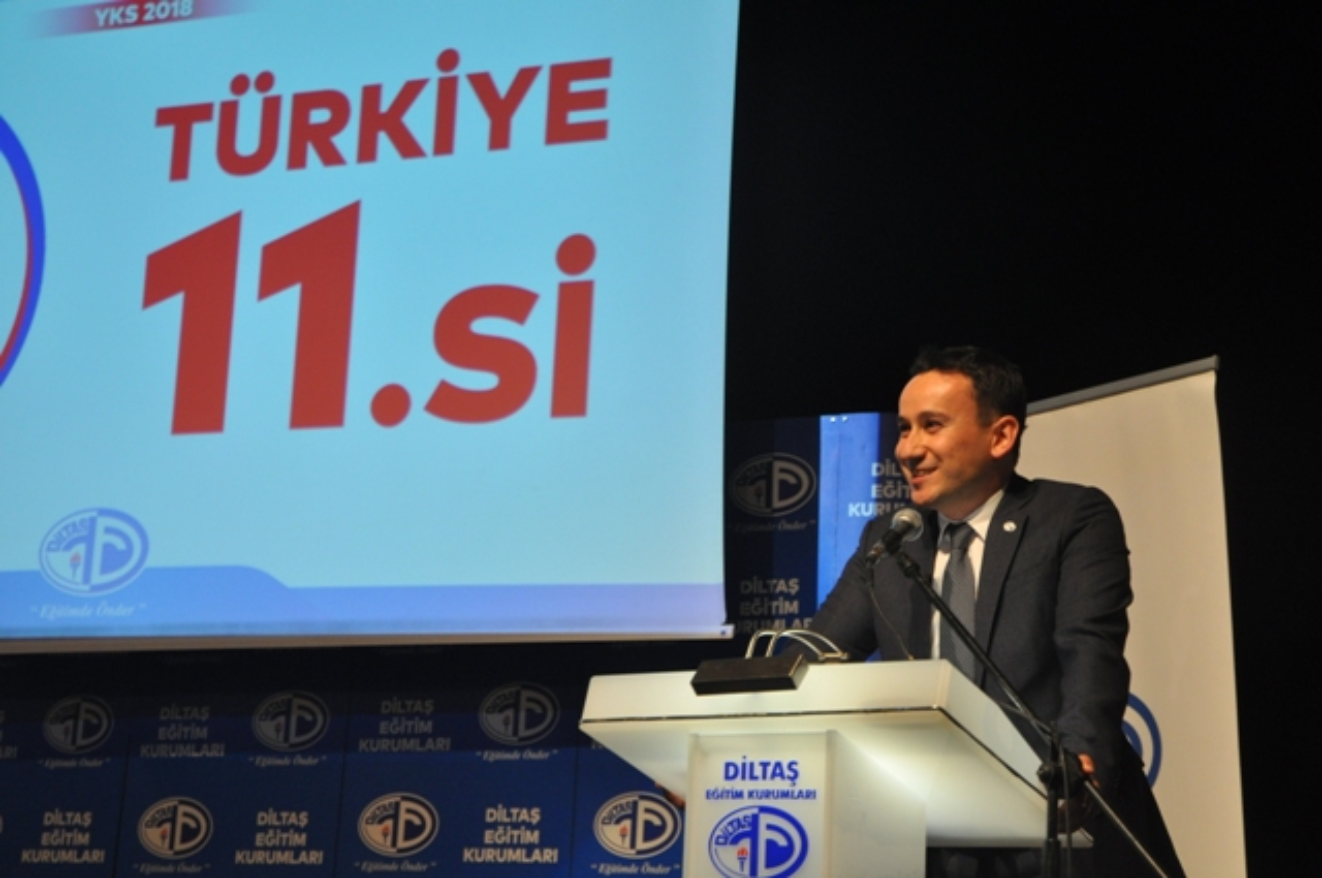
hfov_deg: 28.1
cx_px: 661
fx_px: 2641
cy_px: 439
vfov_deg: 18.9
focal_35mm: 72
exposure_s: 1/50
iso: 800
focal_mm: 48
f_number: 4.5
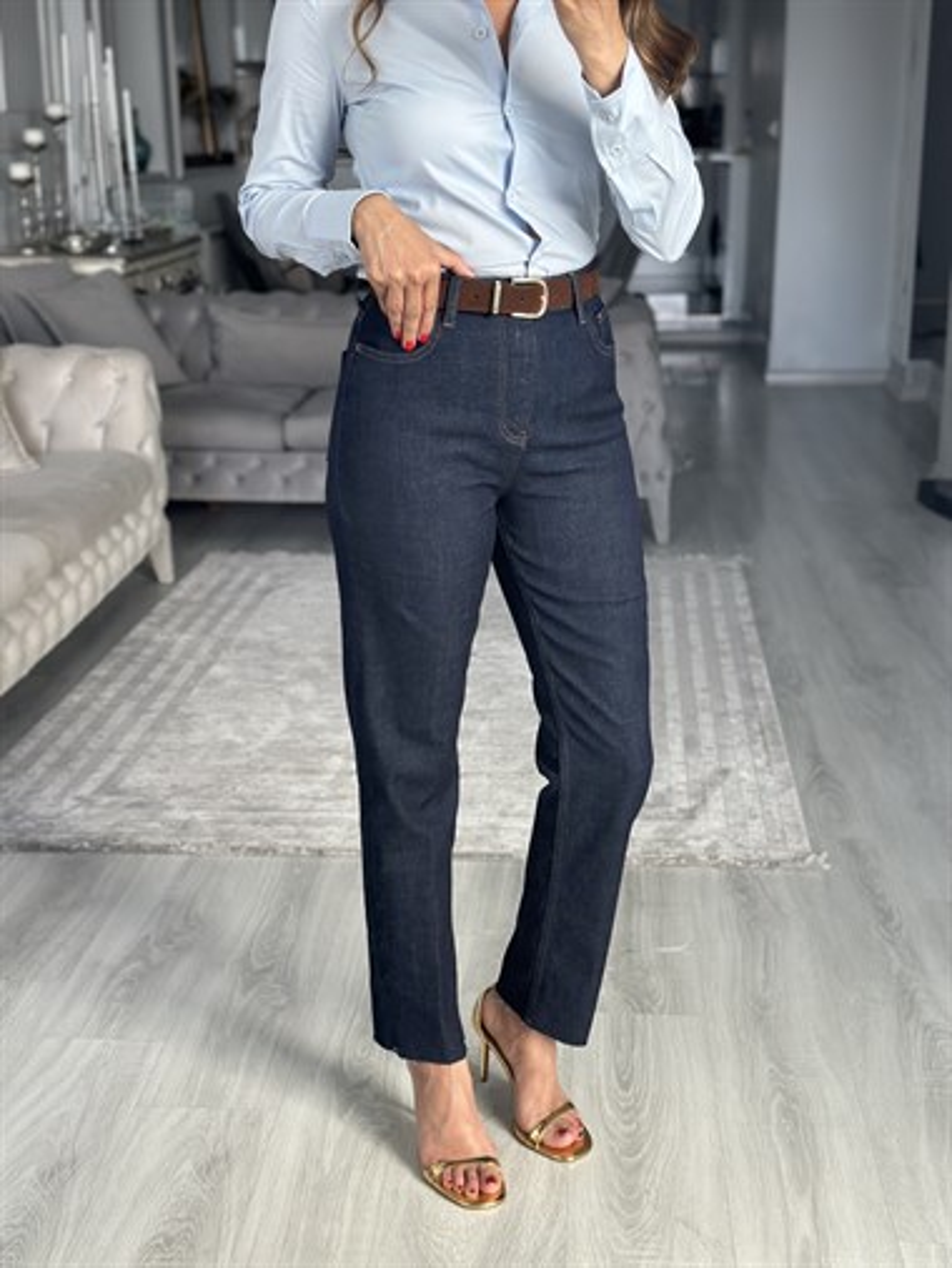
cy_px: 634
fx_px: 1759
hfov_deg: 30.3
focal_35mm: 48
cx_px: 476
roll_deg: +0.6
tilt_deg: -31.7
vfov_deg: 39.6
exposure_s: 1/92
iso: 125
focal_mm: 6.86
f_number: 1.78
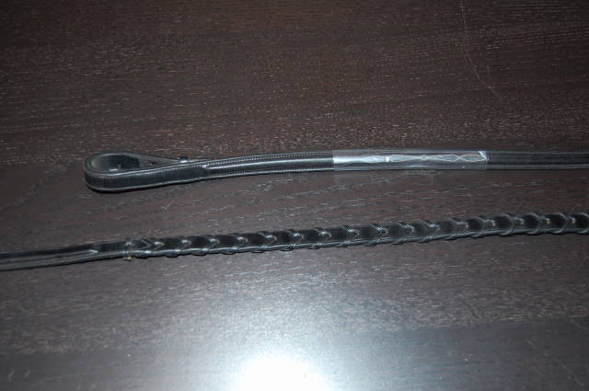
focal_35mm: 39
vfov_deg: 34.1
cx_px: 294
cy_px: 196
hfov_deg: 49.6
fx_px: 637
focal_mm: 26
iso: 400
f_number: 4
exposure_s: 1/60
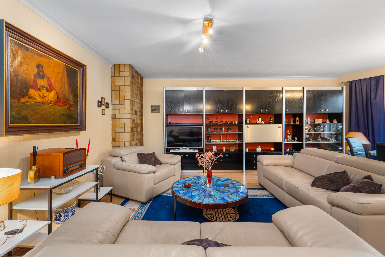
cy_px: 128
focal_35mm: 16
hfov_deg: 96.7
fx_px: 171
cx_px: 192
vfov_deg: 73.7
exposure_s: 5
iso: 250
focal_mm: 16
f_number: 11
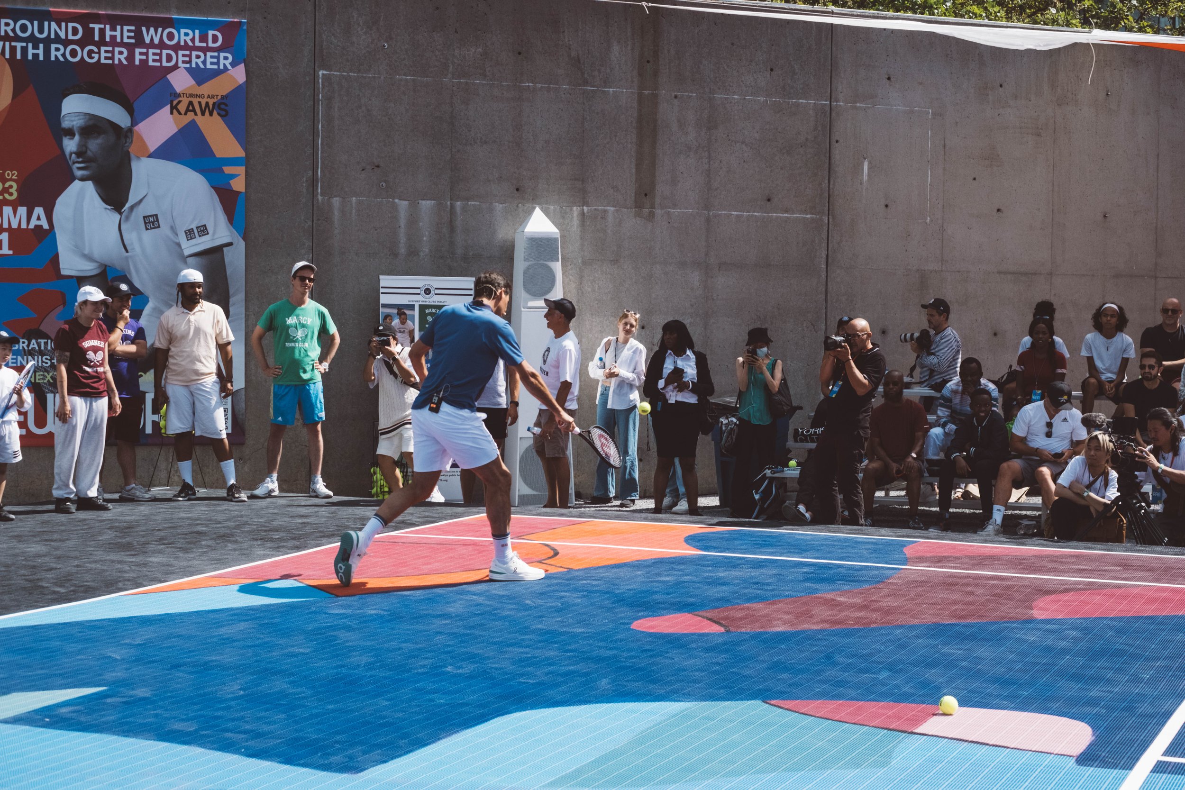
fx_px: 1745
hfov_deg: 37.5
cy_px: 395
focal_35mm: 53
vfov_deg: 25.5
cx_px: 592
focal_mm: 35
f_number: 4
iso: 800
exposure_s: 1/5000
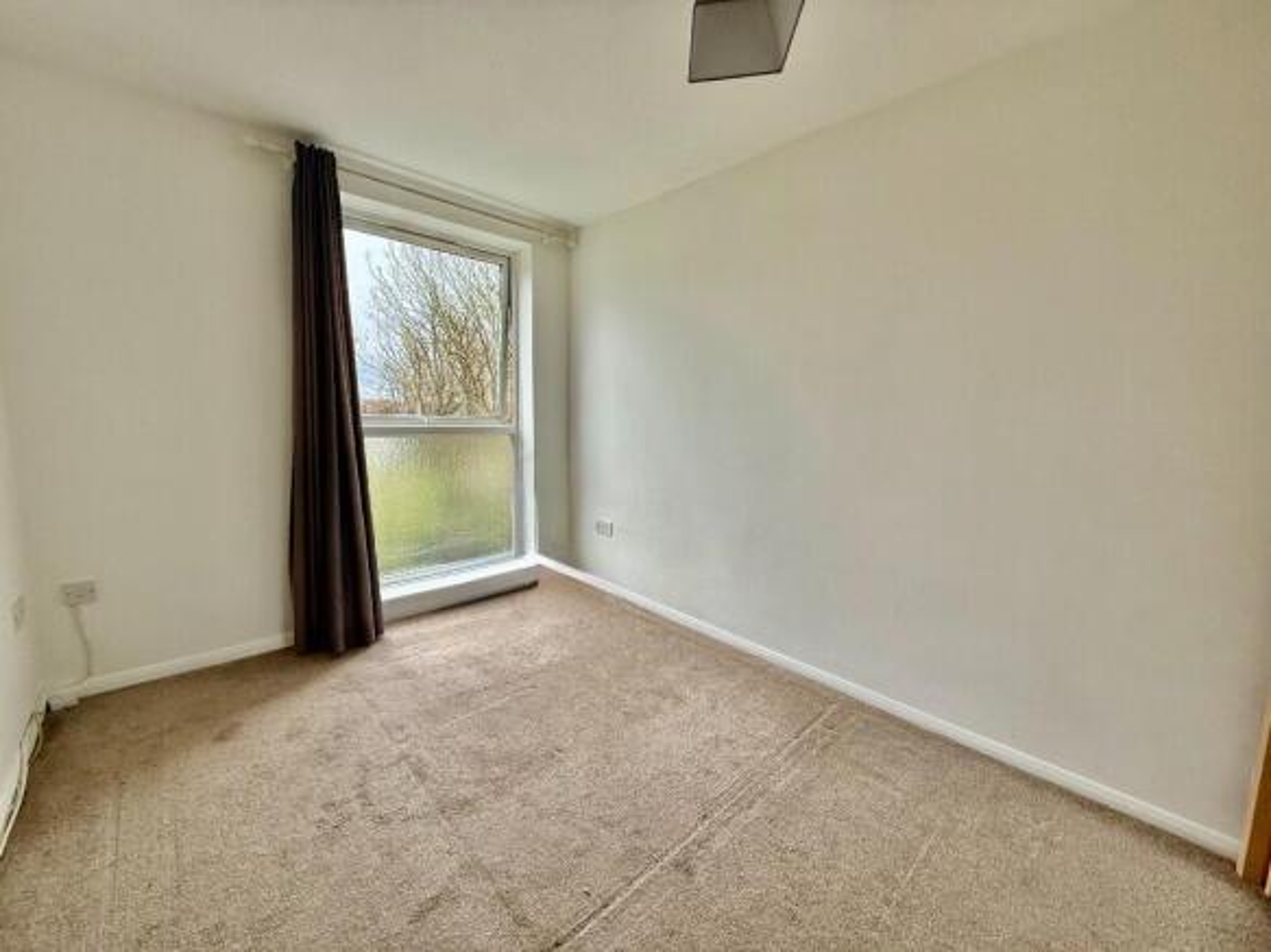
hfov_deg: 102.1
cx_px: 636
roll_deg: -1.6
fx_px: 514
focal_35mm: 14
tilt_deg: -7.5
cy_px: 476
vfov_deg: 85.7
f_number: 2.2
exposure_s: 1/170
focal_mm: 2.22
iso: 64
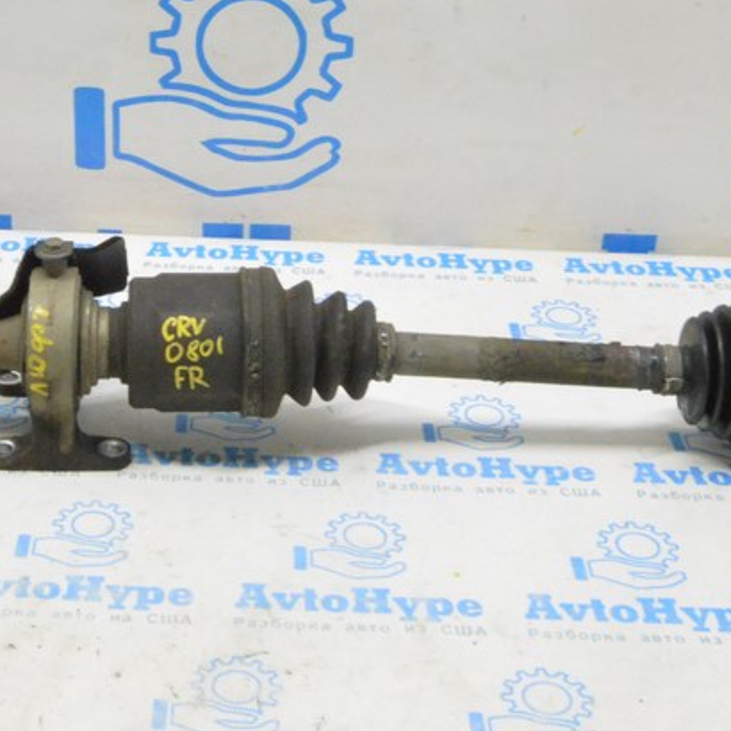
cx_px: 203
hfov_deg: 24.4
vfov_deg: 24.3
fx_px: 1672
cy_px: 165
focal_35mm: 70
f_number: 20
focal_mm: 22
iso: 6400
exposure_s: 1/15
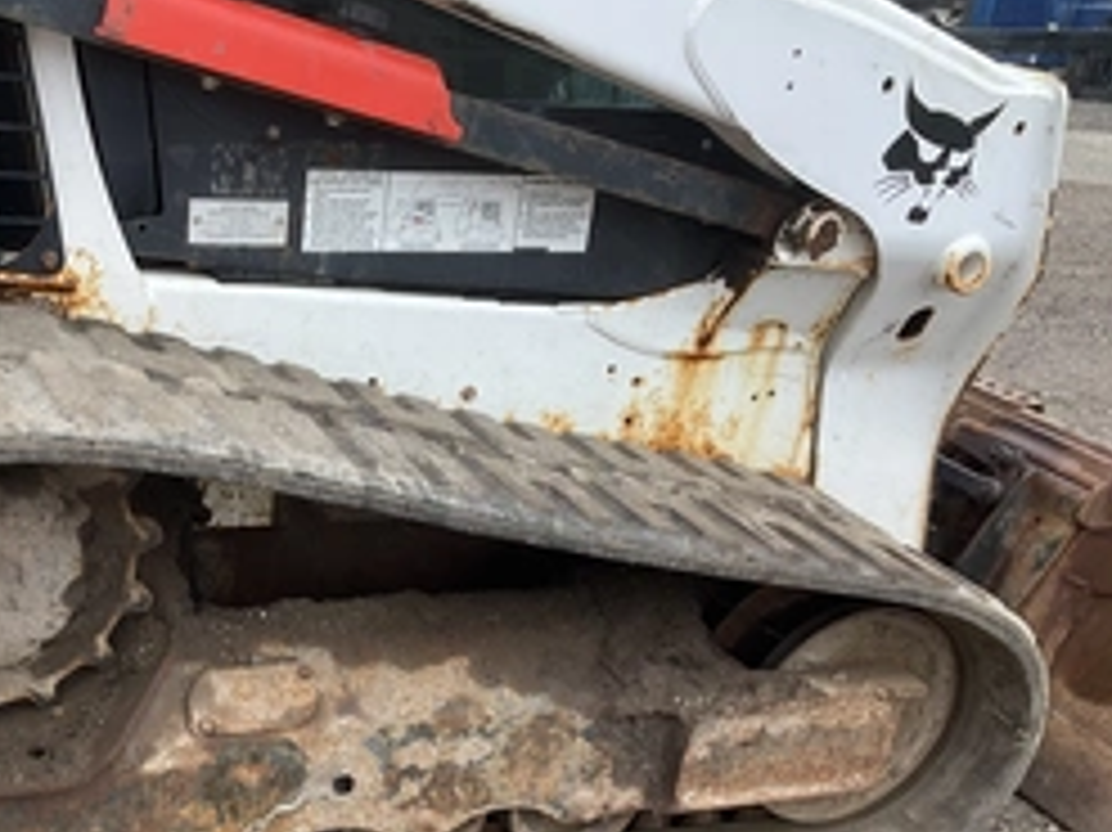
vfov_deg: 30.2
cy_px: 648
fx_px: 1509
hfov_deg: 39.7
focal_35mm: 47
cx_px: 324
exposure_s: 1/122
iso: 20
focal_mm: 3
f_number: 1.8
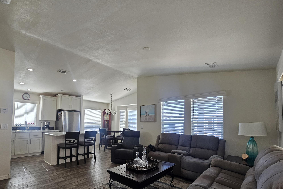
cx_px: 117
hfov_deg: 95.8
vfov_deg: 72.7
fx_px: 126
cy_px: 116
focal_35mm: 16
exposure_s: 1/60
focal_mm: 2.2
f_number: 2.2
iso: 80
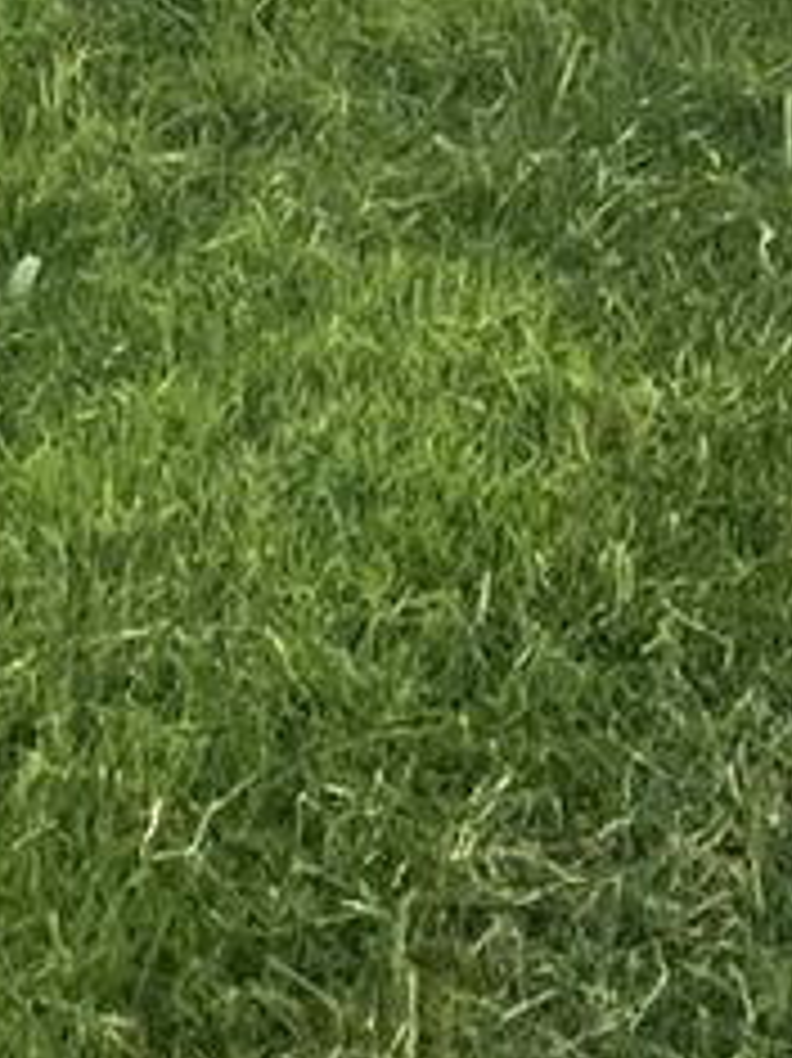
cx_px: 1948
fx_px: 4611
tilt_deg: -3.2
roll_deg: +3.0
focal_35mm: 151
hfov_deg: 8.8
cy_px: -970
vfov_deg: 11.9
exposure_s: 1/121
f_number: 1.6
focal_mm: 4.2
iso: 100
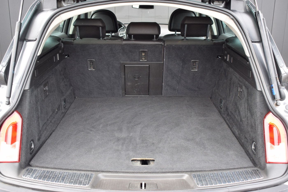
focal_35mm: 39
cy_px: 96
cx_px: 144
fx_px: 312
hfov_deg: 49.6
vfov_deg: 34.2
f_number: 5
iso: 400
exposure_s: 1/100
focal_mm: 26
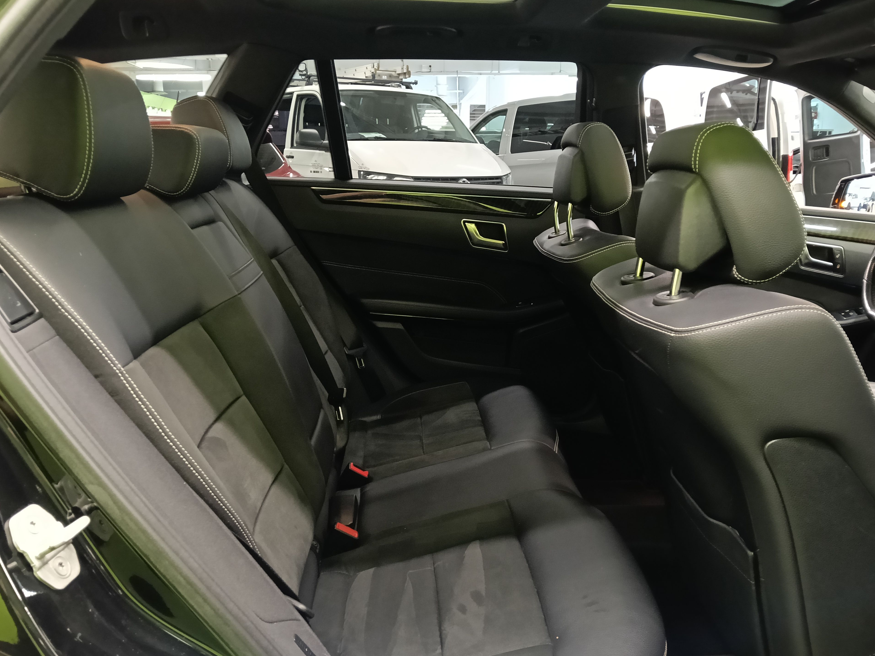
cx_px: 429
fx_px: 733
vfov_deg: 48.2
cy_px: 348
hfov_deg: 61.7
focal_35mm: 29
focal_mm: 3.98
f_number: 1.8
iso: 1250
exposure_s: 1/25
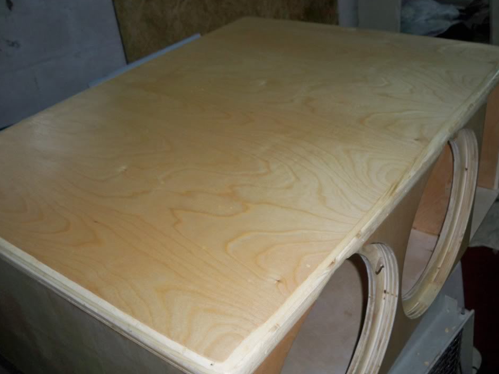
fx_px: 548
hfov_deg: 49.0
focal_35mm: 38
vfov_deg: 37.7
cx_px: 259
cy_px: 188
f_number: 3.1
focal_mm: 6.3
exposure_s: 1/60
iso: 200
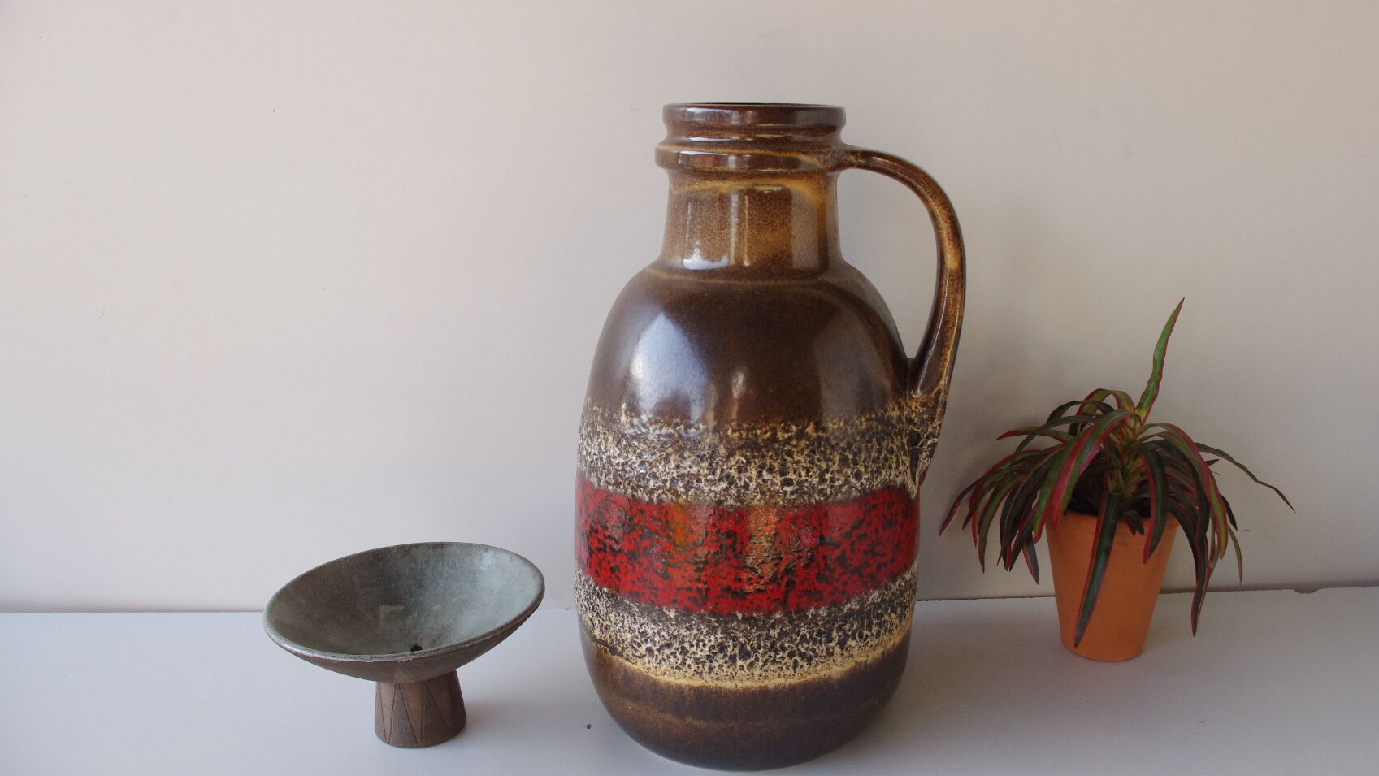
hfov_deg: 61.0
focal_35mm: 32
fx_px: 1170
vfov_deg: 36.7
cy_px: 399
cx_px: 701
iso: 800
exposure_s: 1/125
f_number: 8
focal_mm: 20
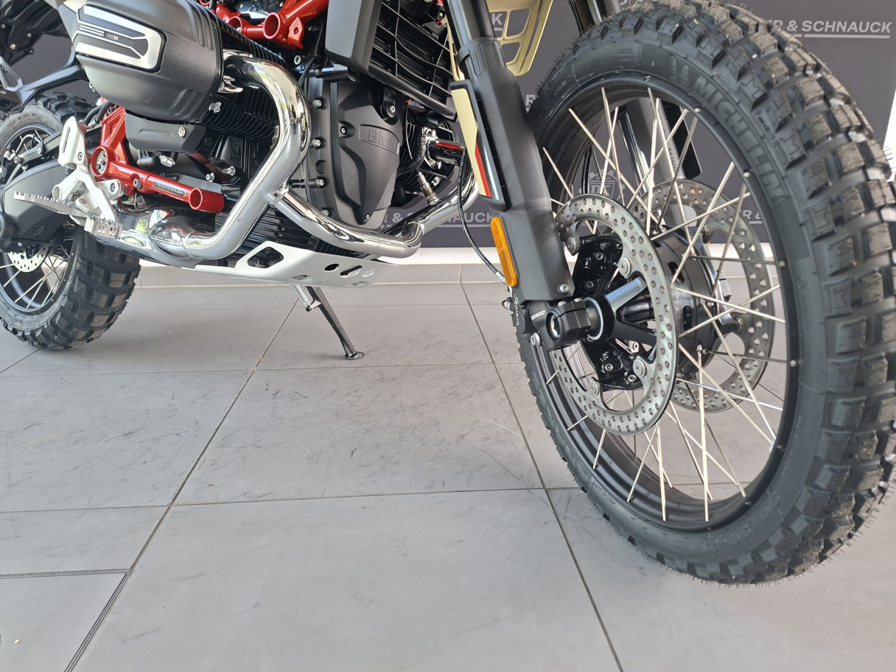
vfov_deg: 58.9
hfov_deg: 73.9
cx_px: 448
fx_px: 595
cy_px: 336
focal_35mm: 23
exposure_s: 1/100
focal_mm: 5.54
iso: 100
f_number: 1.8
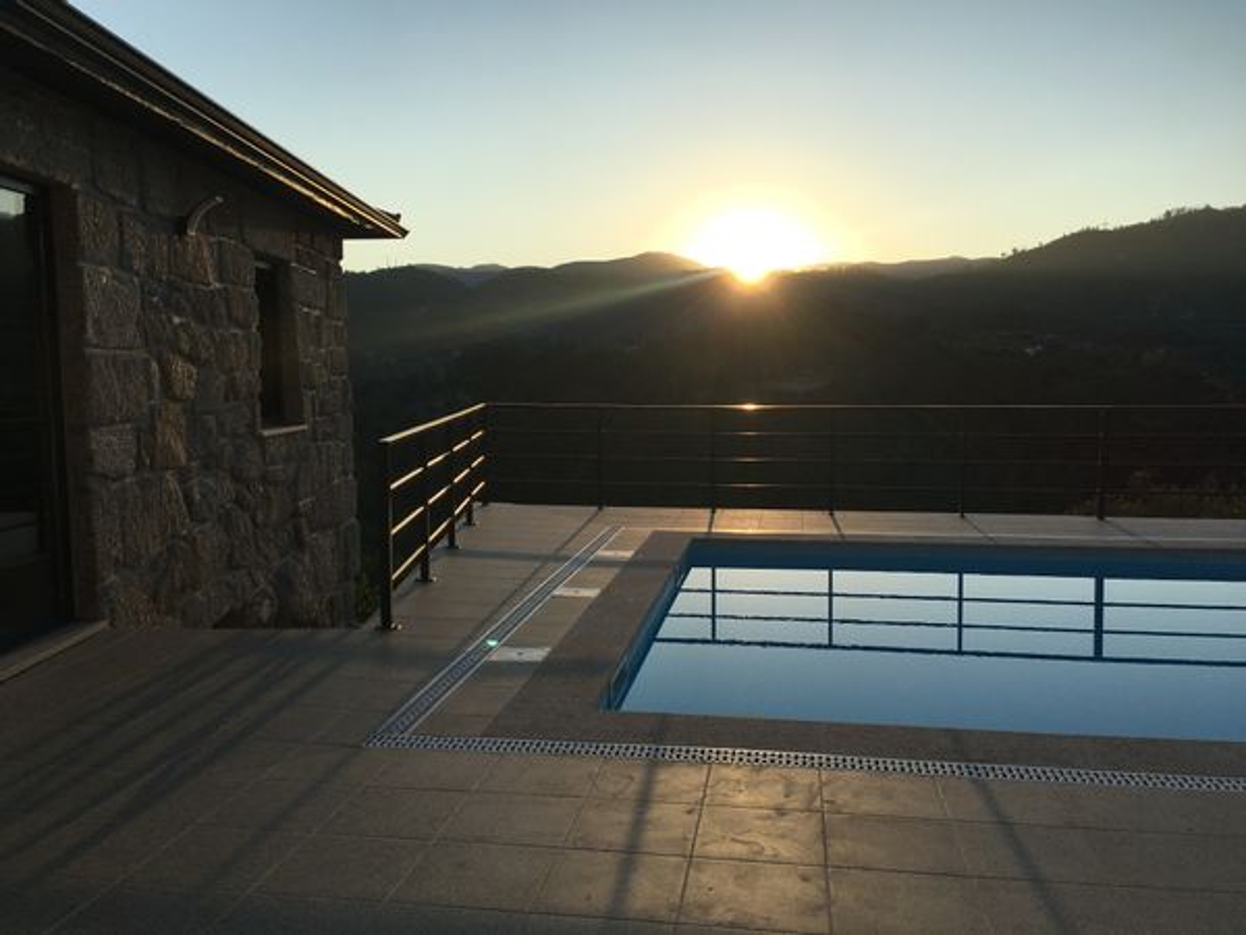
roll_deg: +0.1
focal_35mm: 29
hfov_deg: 61.7
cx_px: 623
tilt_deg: -5.1
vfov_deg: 48.2
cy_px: 468
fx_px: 1044
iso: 25
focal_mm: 4.15
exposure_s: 1/1637
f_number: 2.2
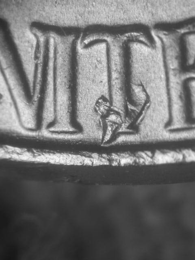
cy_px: 130
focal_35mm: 120
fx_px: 901
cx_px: 98
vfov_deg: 16.4
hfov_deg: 12.3
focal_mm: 24.9
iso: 100
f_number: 4.4
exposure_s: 1/15.8
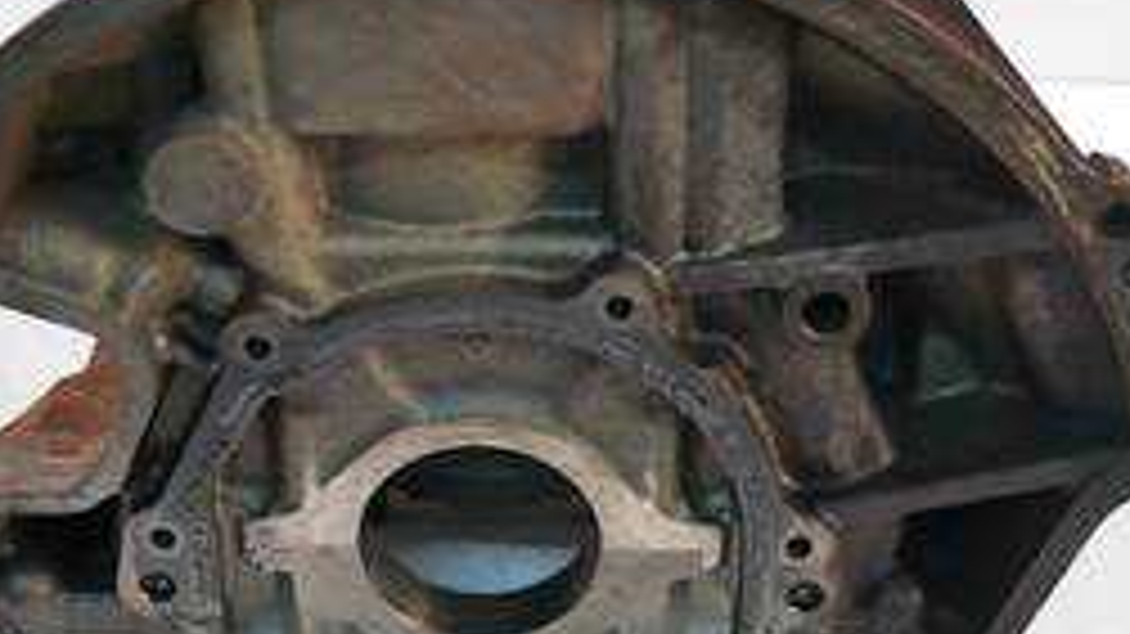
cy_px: 166
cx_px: 459
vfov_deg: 23.7
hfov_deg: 41.2
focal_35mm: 50
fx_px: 1498
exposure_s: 1/60
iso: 1000
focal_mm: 12
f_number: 3.5
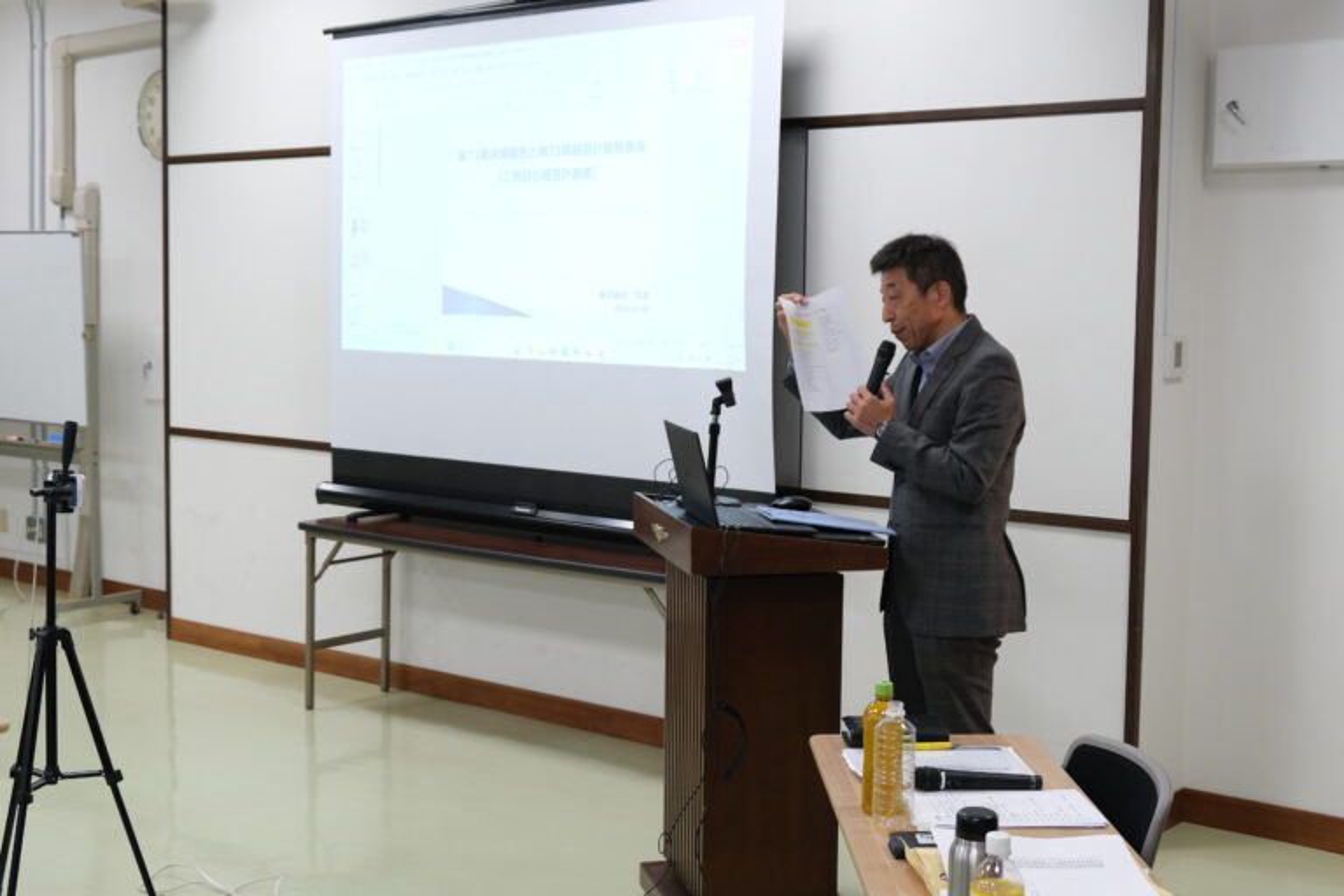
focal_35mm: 38
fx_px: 1419
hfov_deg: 50.7
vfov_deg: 35.1
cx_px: 672
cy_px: 448
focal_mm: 25.4
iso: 1000
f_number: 4
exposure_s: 1/100
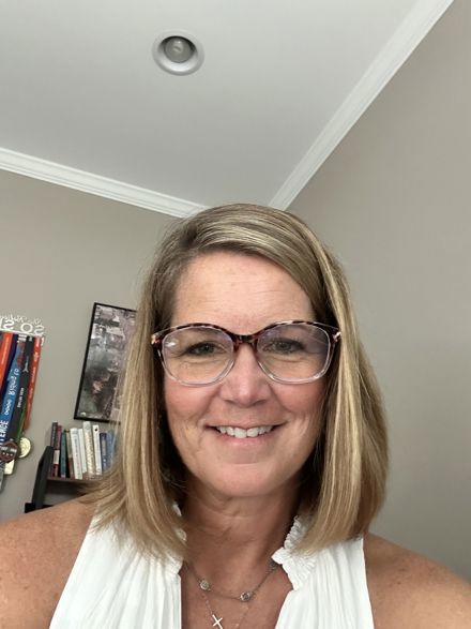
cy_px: 314
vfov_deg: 60.0
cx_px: 236
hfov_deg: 46.8
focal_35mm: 30
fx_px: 544
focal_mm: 2.69
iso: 320
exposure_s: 1/60
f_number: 1.9
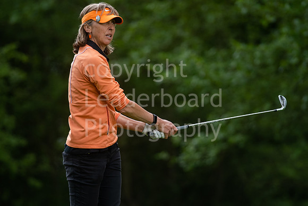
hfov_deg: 4.6
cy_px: 103
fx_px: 3851
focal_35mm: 450
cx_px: 154
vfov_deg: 3.1
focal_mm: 300
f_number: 4
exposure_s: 1/800
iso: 1000
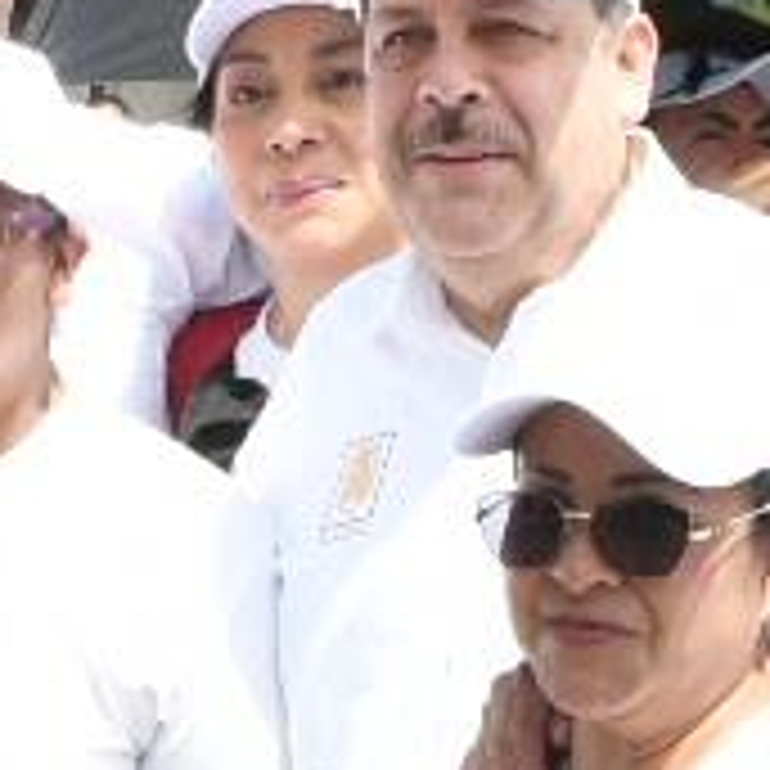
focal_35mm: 218
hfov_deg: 8.0
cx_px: 239
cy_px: 486
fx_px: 5486
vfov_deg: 8.0
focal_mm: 18
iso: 250
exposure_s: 1/125
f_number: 13
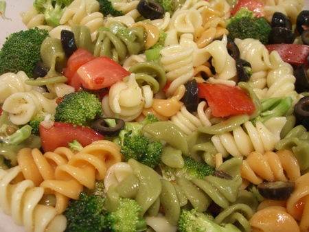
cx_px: 154
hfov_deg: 49.0
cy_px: 116
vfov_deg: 37.8
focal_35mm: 38
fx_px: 339
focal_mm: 6.2
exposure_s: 1/20
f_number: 2.7
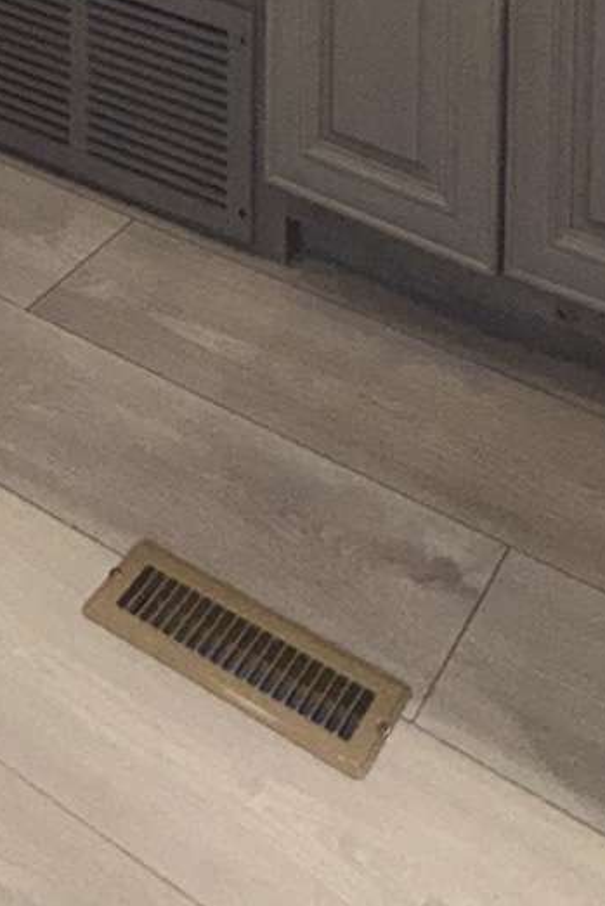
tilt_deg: -1.2
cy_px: -605
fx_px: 1436
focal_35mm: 57
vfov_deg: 23.6
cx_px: 324
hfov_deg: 23.8
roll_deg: -0.3
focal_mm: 2.22
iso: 100
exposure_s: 1/60
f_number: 2.2
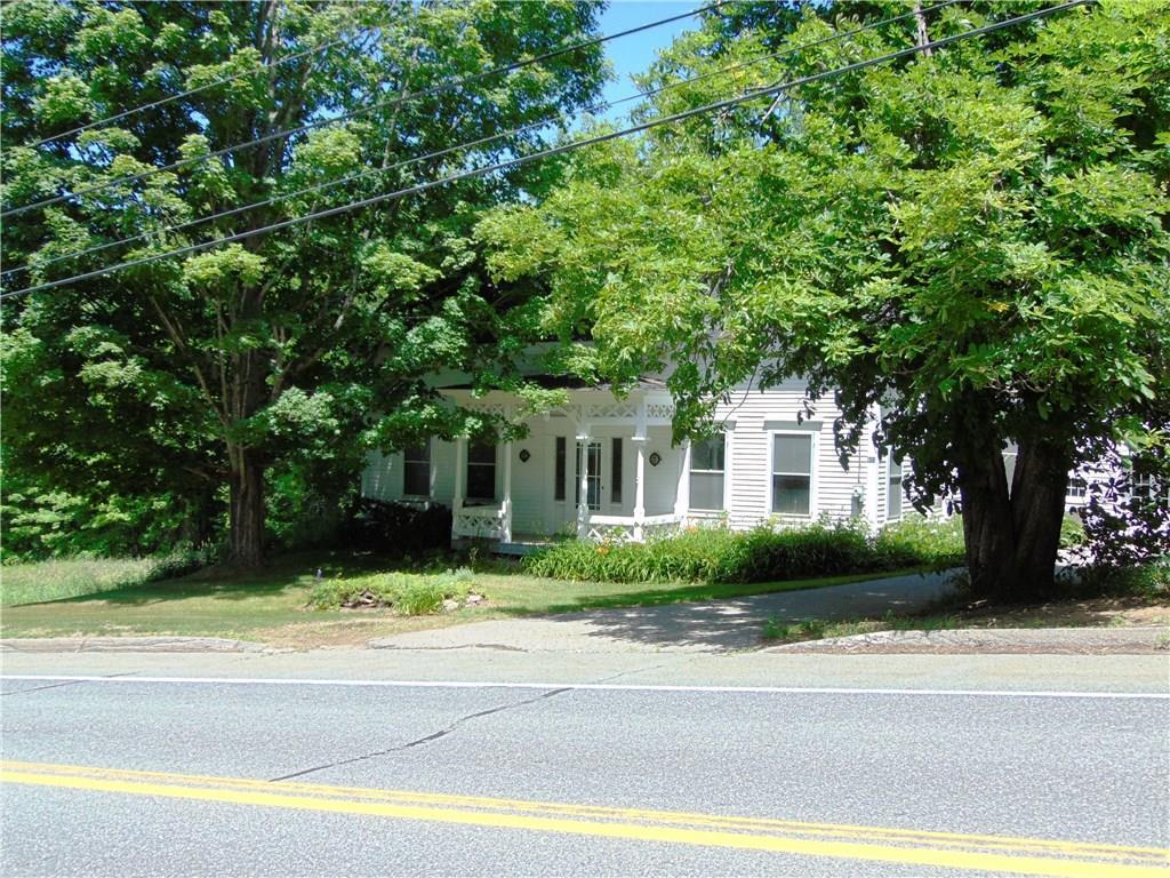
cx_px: 585
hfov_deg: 47.9
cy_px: 439
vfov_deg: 36.8
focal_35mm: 39
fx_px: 1318
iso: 80
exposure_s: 1/500
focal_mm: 6.9
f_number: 3.3
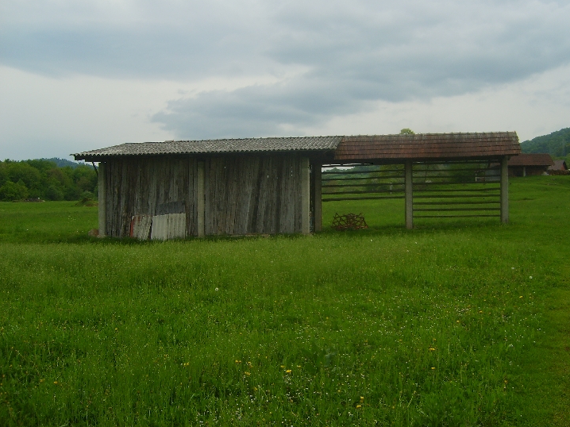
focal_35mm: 39
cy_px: 193
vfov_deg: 36.8
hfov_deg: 47.8
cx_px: 314
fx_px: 642
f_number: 2.8
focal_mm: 5.8
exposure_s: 1/180
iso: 50
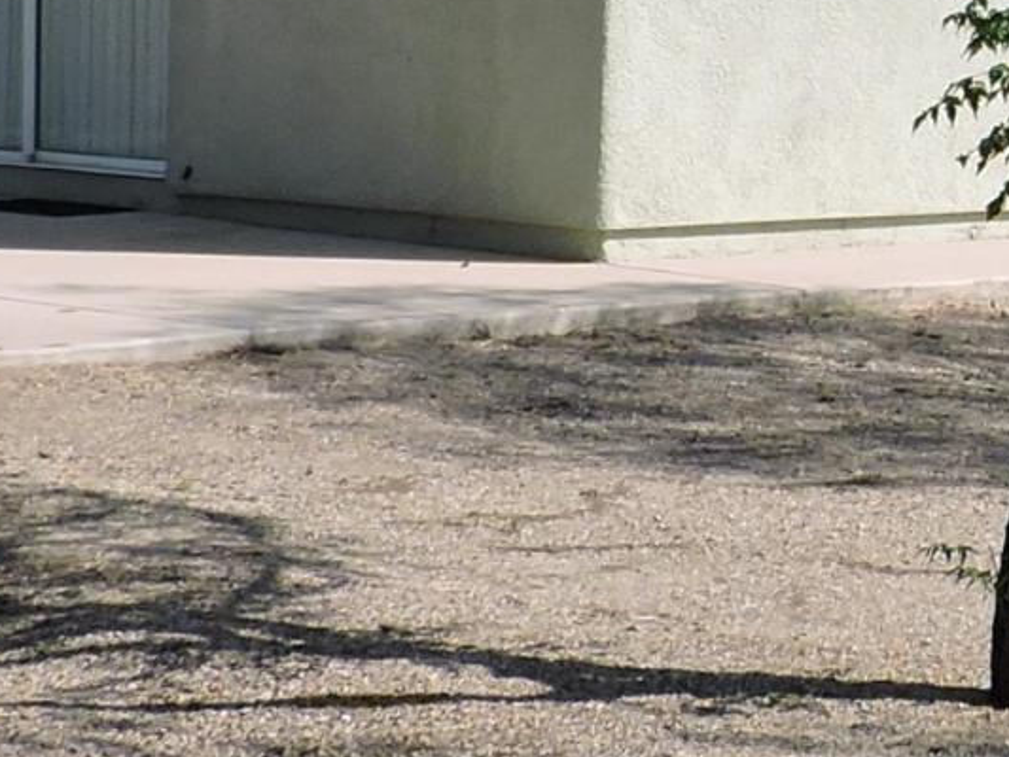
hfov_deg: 14.2
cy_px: 72
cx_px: 1177
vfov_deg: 10.9
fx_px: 3936
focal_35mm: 135
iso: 100
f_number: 3
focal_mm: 4.3
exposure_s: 1/1000
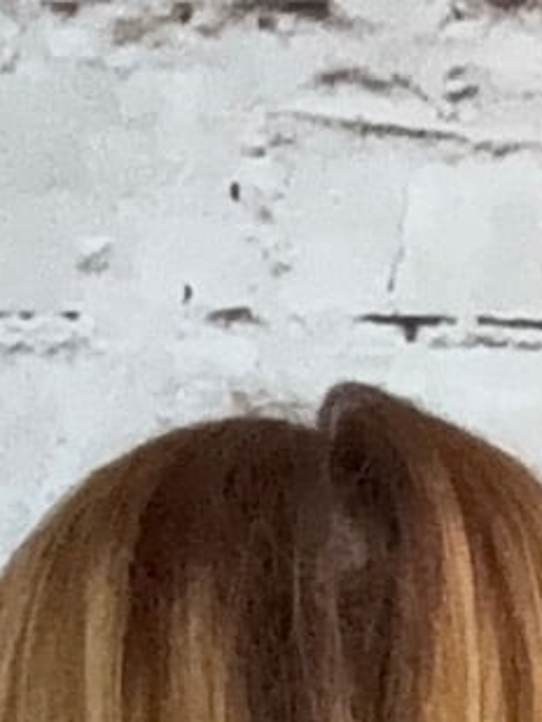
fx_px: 4152
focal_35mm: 199
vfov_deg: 8.2
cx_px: 540
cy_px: 2280
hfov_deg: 7.4
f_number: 1.9
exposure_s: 1/50
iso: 250
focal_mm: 2.69
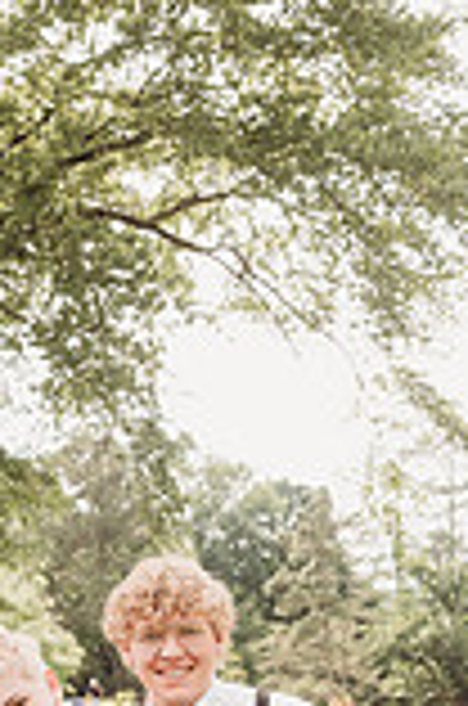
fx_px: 1351
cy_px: 787
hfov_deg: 18.4
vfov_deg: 26.8
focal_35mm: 69
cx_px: -122
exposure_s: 1/500
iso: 200
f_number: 4
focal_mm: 24
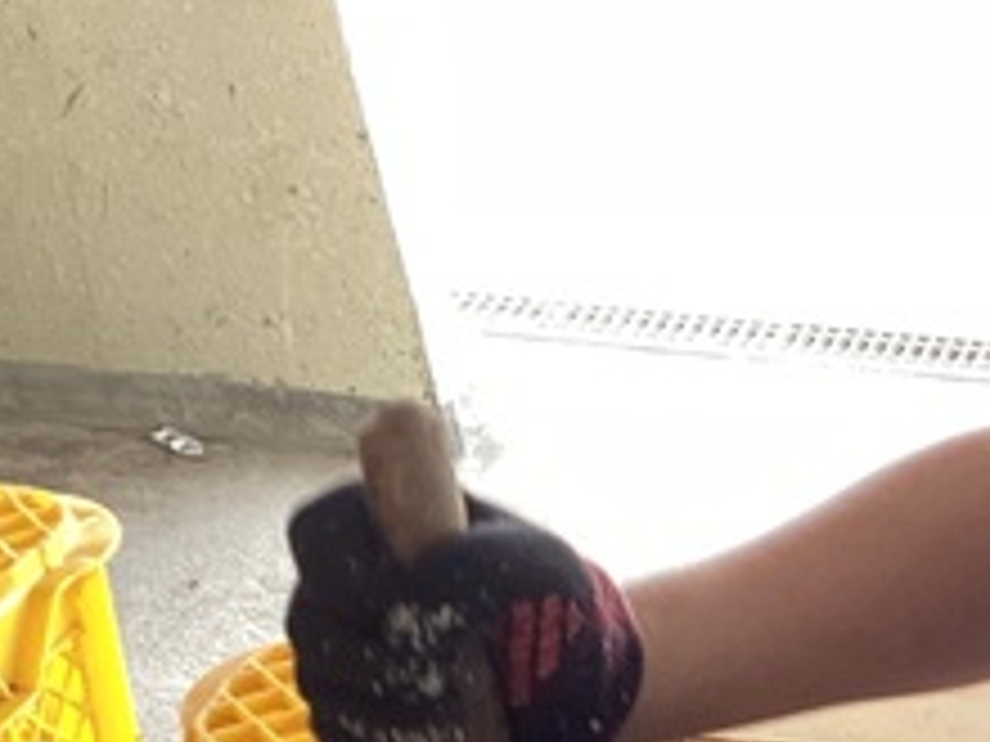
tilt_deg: -31.8
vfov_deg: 16.0
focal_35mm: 90
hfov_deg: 20.6
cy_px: 814
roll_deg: -1.4
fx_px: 2574
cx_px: 1134
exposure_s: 1/100
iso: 80
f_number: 2.4
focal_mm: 3.3
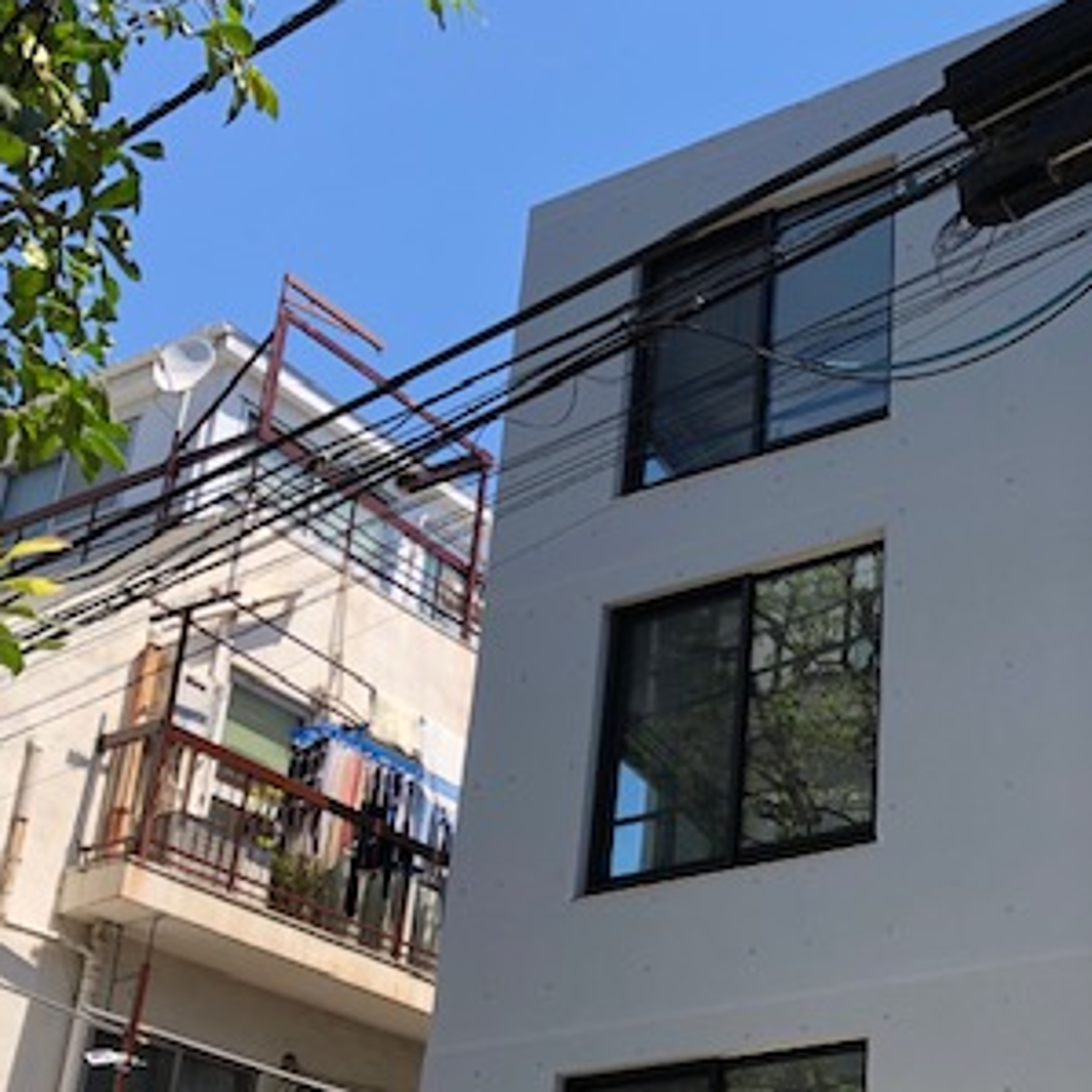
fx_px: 1892
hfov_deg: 31.2
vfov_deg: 31.6
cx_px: 913
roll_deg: -0.3
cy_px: 829
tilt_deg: +23.6
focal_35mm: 53
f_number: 1.8
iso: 20
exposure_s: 1/685
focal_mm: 3.99
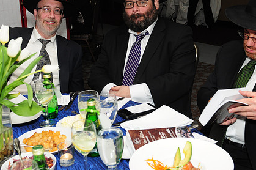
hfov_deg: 36.9
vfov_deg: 24.9
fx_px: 383
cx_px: 136
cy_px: 57
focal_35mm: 54
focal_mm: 26
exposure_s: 1/60
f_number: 5
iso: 500
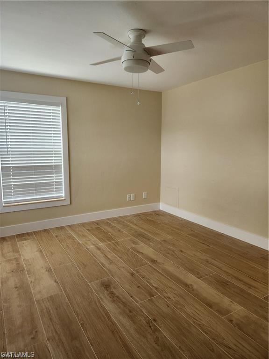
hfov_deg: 58.9
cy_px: 180
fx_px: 238
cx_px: 134
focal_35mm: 23
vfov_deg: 73.9
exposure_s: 1/180
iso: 160
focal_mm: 5.4
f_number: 1.8
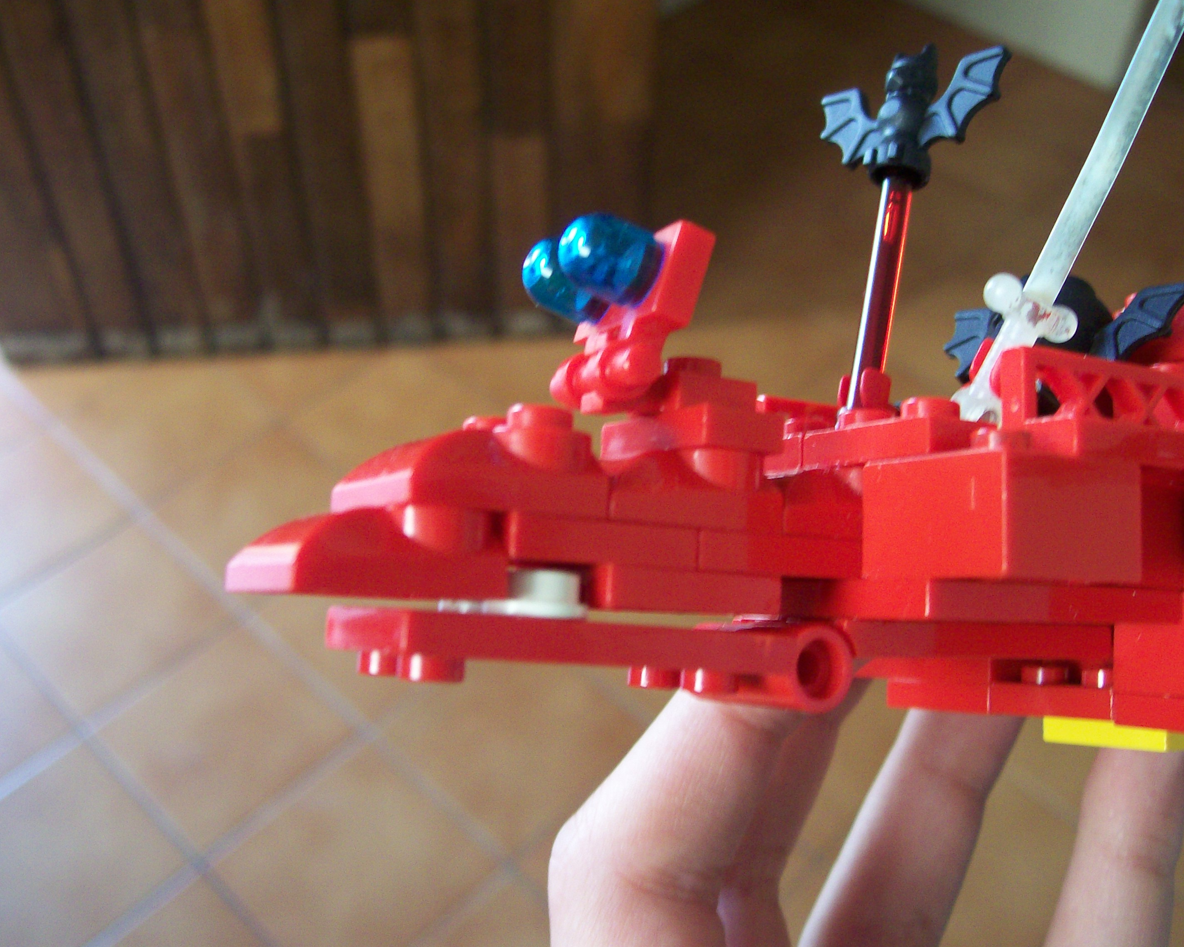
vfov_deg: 39.2
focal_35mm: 38
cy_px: 474
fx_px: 1332
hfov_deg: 47.9
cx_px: 580
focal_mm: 6
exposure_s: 1/32
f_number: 2.7
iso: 149
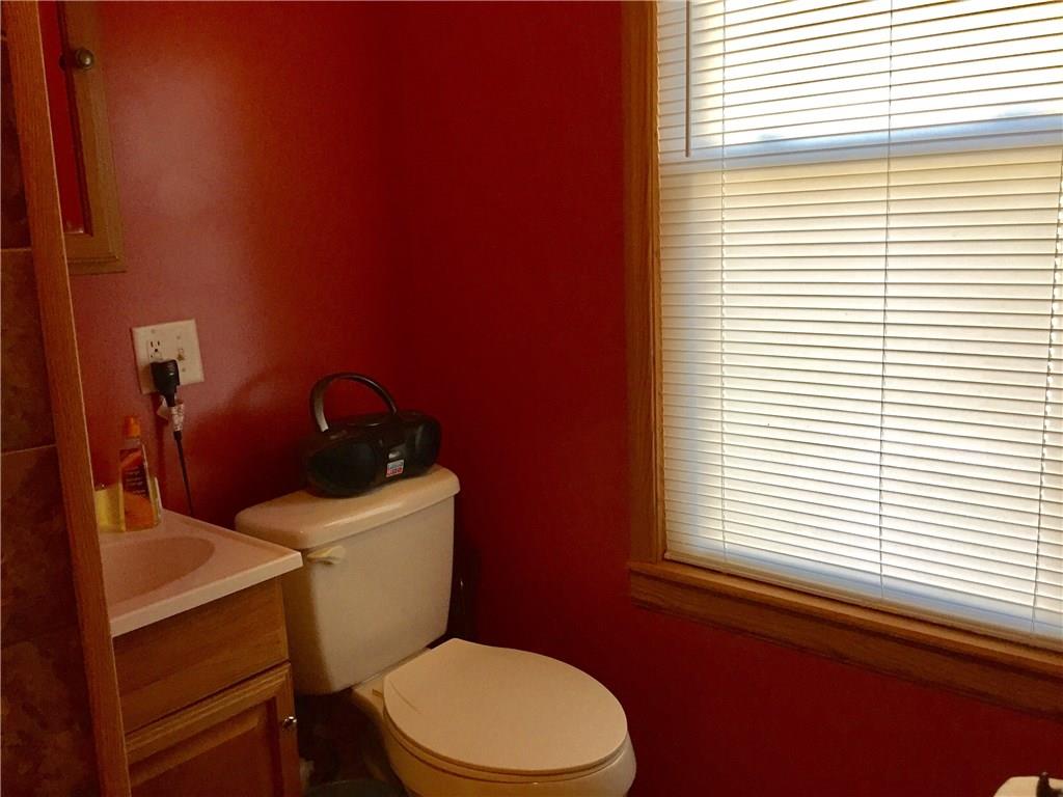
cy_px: 398
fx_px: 891
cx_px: 532
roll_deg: +2.3
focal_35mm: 29
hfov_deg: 61.7
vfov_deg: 48.2
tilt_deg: -10.5
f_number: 2.2
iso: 50
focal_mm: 4.15
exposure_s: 1/30
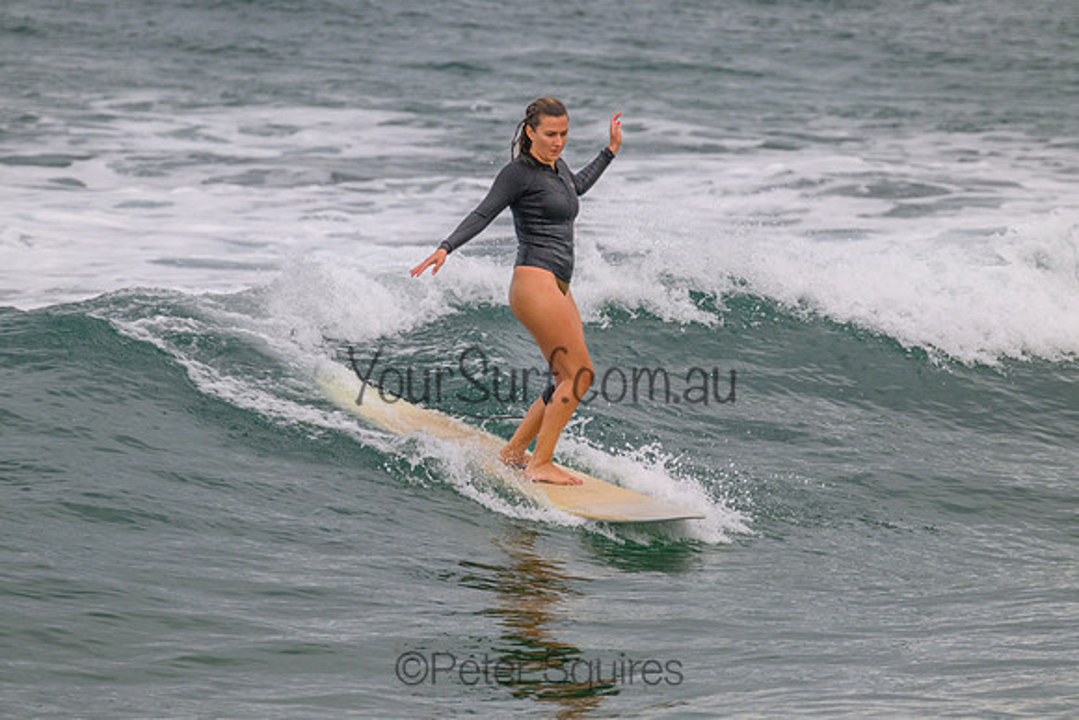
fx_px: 23982
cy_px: 360
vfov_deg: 1.7
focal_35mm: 800
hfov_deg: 2.6
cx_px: 540
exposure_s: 1/2000
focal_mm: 800
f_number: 11
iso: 1400
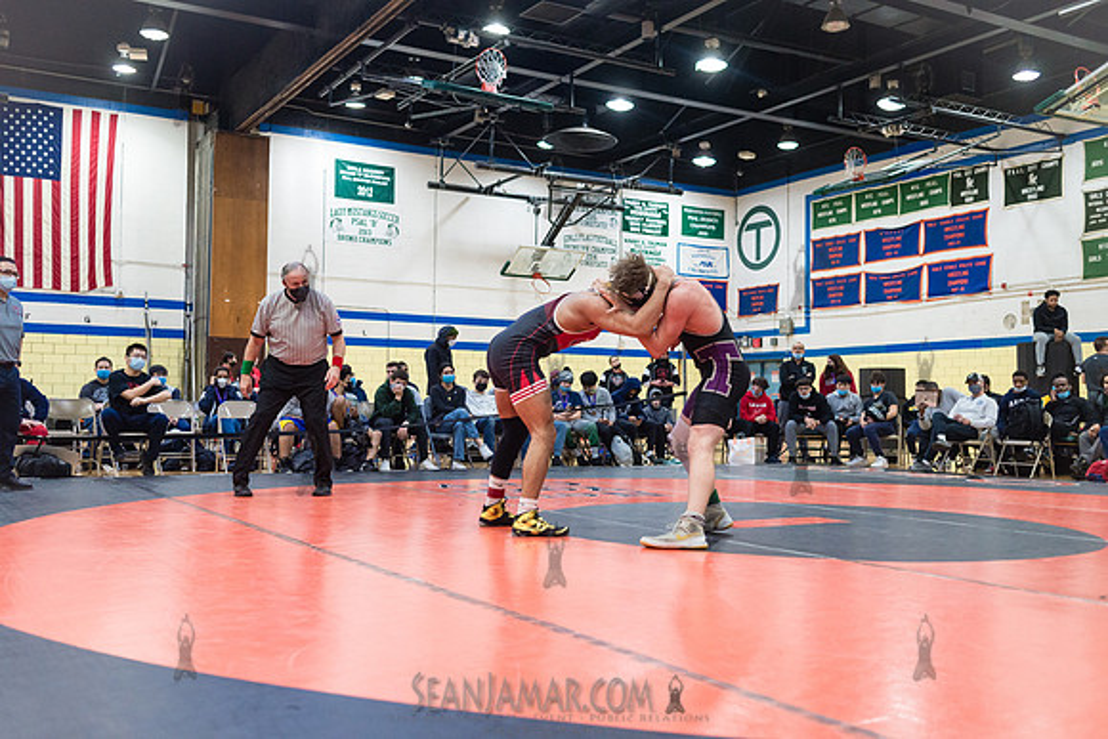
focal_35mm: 35
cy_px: 370
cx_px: 554
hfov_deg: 54.4
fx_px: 1077
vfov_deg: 37.9
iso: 4000
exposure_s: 1/400
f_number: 3.5
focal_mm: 35
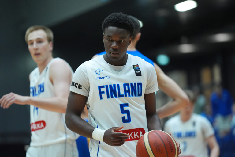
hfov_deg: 10.3
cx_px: 118
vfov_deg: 6.9
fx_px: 1305
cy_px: 78
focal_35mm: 200
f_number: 2.8
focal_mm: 200
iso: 5000
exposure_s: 1/1000
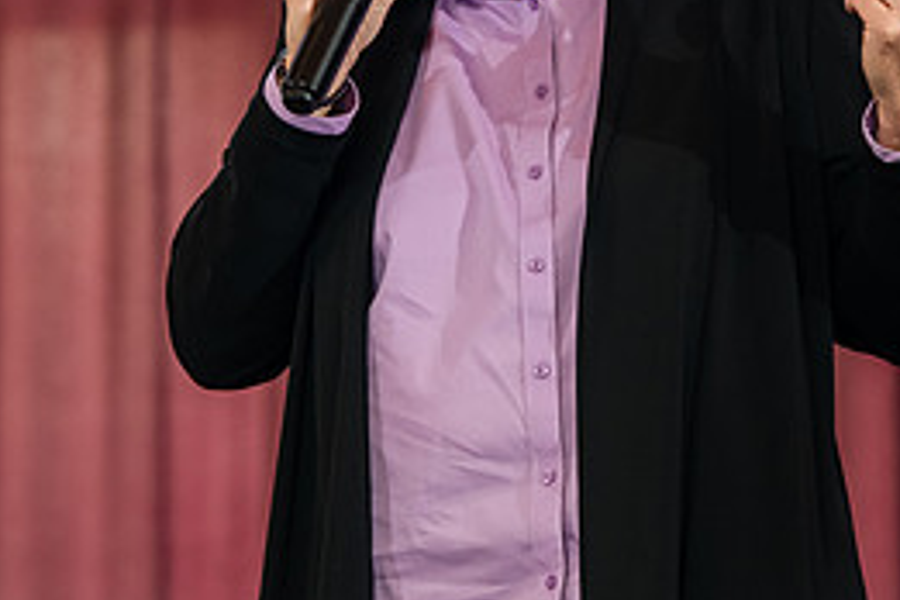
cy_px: -16
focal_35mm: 333
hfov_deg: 6.2
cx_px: 490
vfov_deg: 4.1
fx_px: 8324
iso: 1250
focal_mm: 150
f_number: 3.2
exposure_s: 1/200
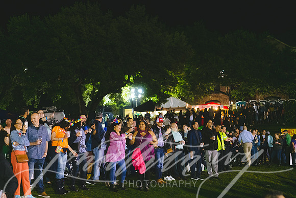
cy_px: 99
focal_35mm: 70
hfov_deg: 28.8
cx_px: 148
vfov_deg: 19.5
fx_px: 576
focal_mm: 70
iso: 2000
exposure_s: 1/125
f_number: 2.8
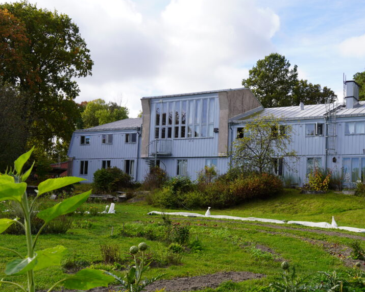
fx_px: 465
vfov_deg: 34.8
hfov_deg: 42.8
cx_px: 212
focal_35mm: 43
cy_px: 168
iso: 100
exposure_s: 1/125
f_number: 9
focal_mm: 32
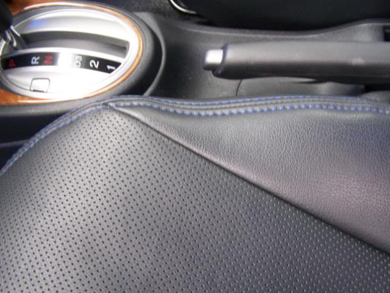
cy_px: 146
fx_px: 451
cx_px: 195
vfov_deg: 36.0
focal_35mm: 40
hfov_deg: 46.8
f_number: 2.8
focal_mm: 6.7
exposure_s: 1/15
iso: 140
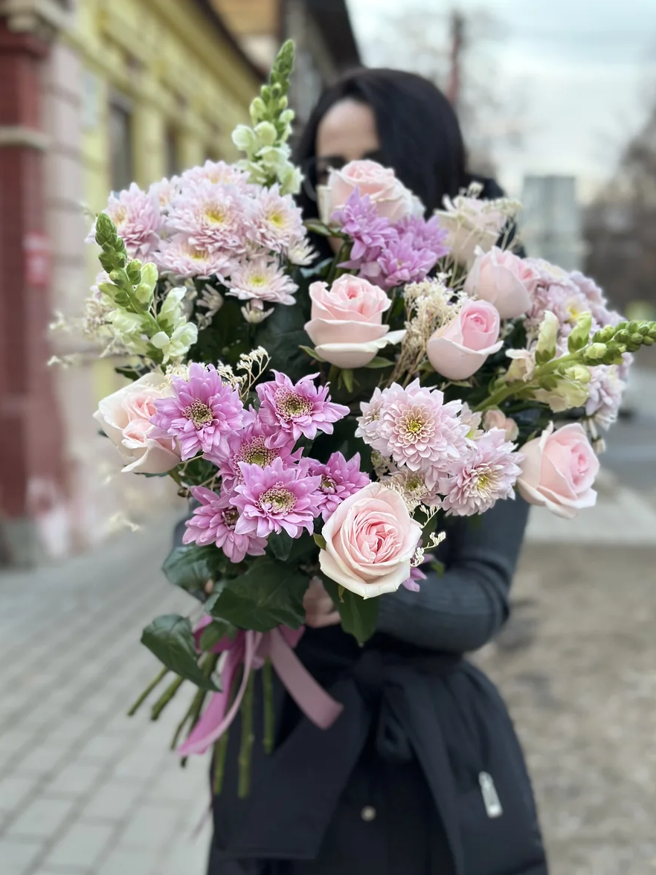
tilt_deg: -7.1
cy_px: 444
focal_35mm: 49
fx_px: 1238
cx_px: 327
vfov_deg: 38.9
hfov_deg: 29.7
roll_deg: +0.8
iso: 125
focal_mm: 6.86
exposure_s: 1/100
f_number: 1.78
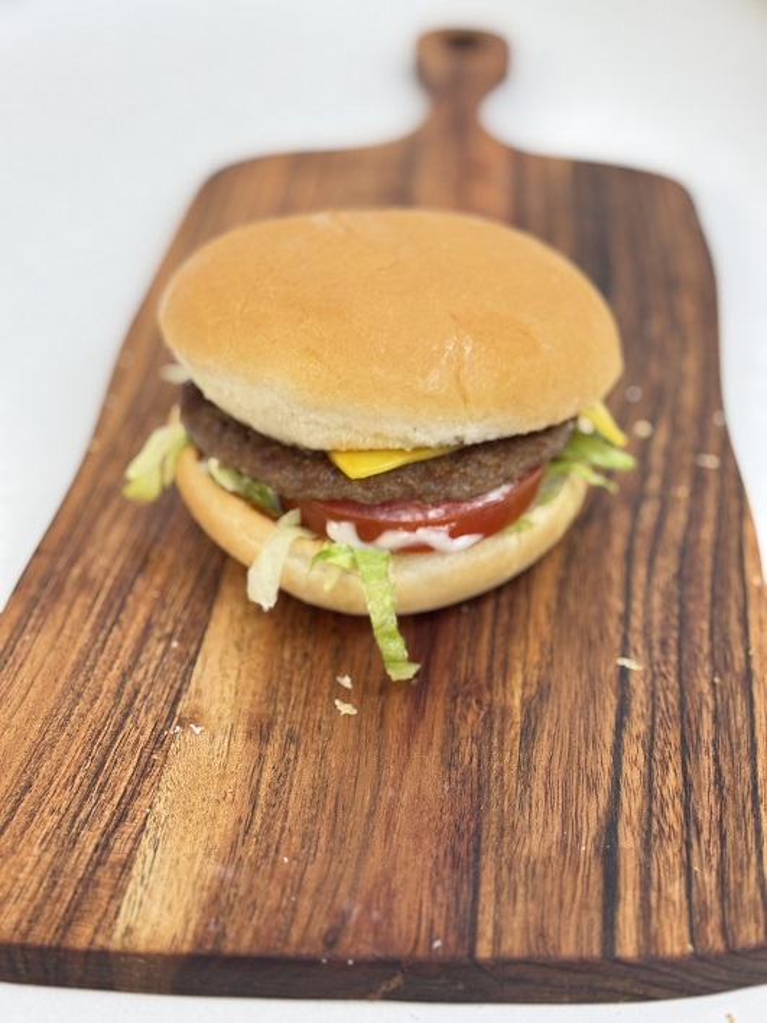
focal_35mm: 48
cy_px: 512
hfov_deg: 30.3
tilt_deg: -40.7
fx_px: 1418
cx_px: 384
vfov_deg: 39.7
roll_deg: +1.2
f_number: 1.78
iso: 80
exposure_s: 1/50
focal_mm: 6.76
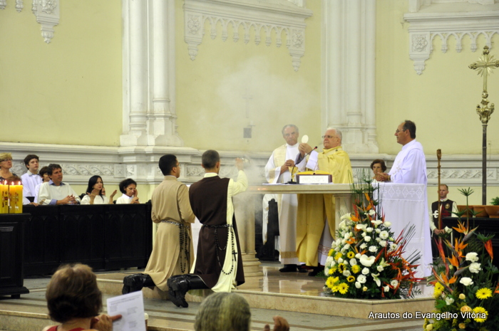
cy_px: 166
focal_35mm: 78
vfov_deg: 17.5
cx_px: 250
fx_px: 1080
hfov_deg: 26.0
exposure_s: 1/13
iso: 800
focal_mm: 52
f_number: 5
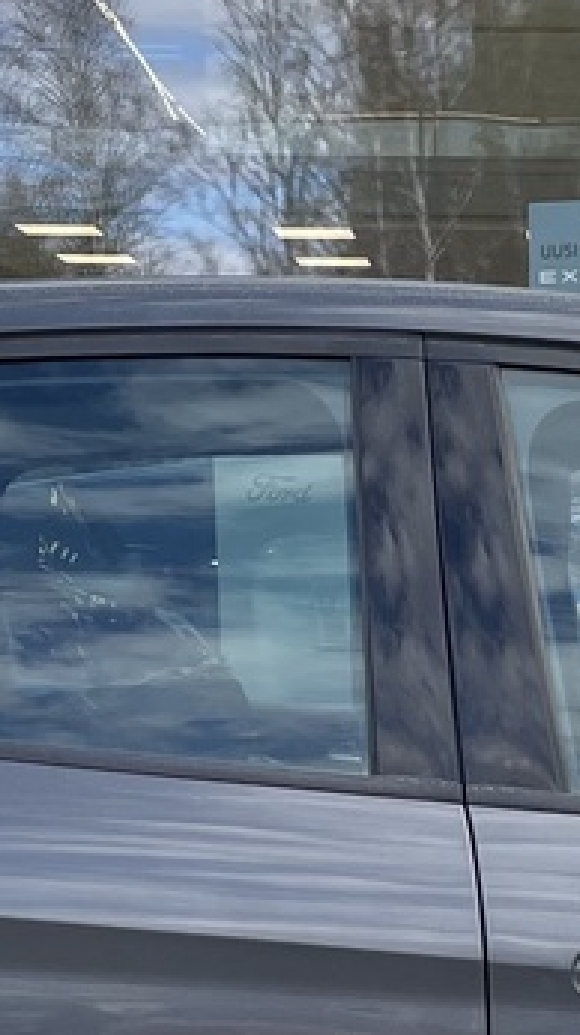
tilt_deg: -10.5
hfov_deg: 10.0
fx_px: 3234
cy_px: 1235
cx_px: 762
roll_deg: +1.3
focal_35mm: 118
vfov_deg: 17.4
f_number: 1.6
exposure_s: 1/831
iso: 32
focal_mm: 4.2
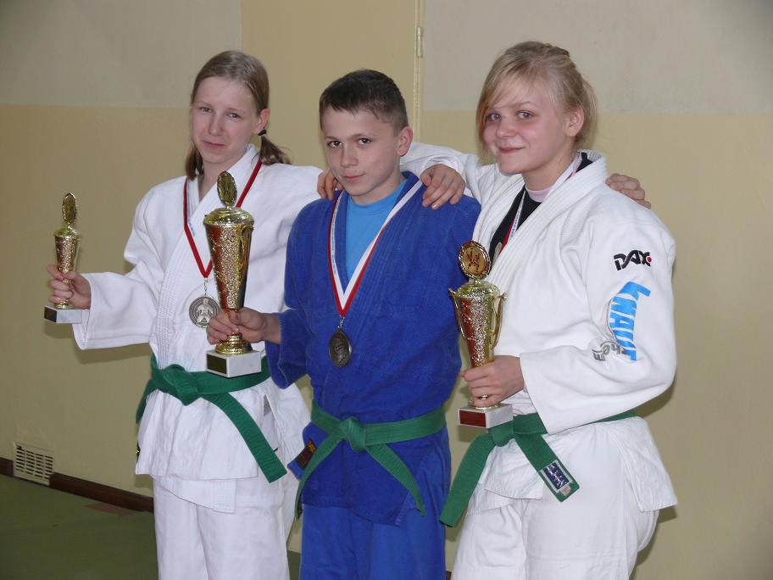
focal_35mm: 90
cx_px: 386
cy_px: 290
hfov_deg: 21.8
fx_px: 2010
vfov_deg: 16.4
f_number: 3.2
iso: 125
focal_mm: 19.1
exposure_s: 1/30
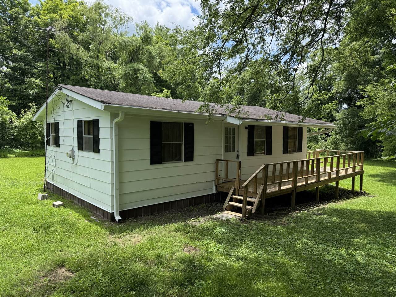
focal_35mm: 24
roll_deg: +0.0
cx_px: 198
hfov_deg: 71.6
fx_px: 275
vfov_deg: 56.8
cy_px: 148
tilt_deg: -4.8
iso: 80
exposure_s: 1/1366
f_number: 1.78
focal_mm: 6.76
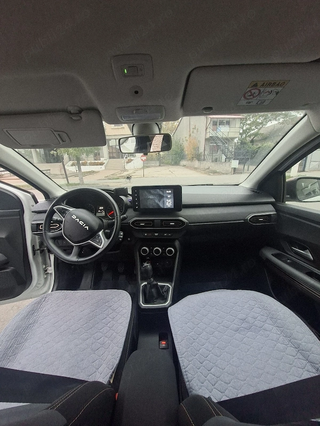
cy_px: 213
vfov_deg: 106.2
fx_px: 160
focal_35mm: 13
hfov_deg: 89.9
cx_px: 160
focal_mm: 1.74
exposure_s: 1/33
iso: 160
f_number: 2.2
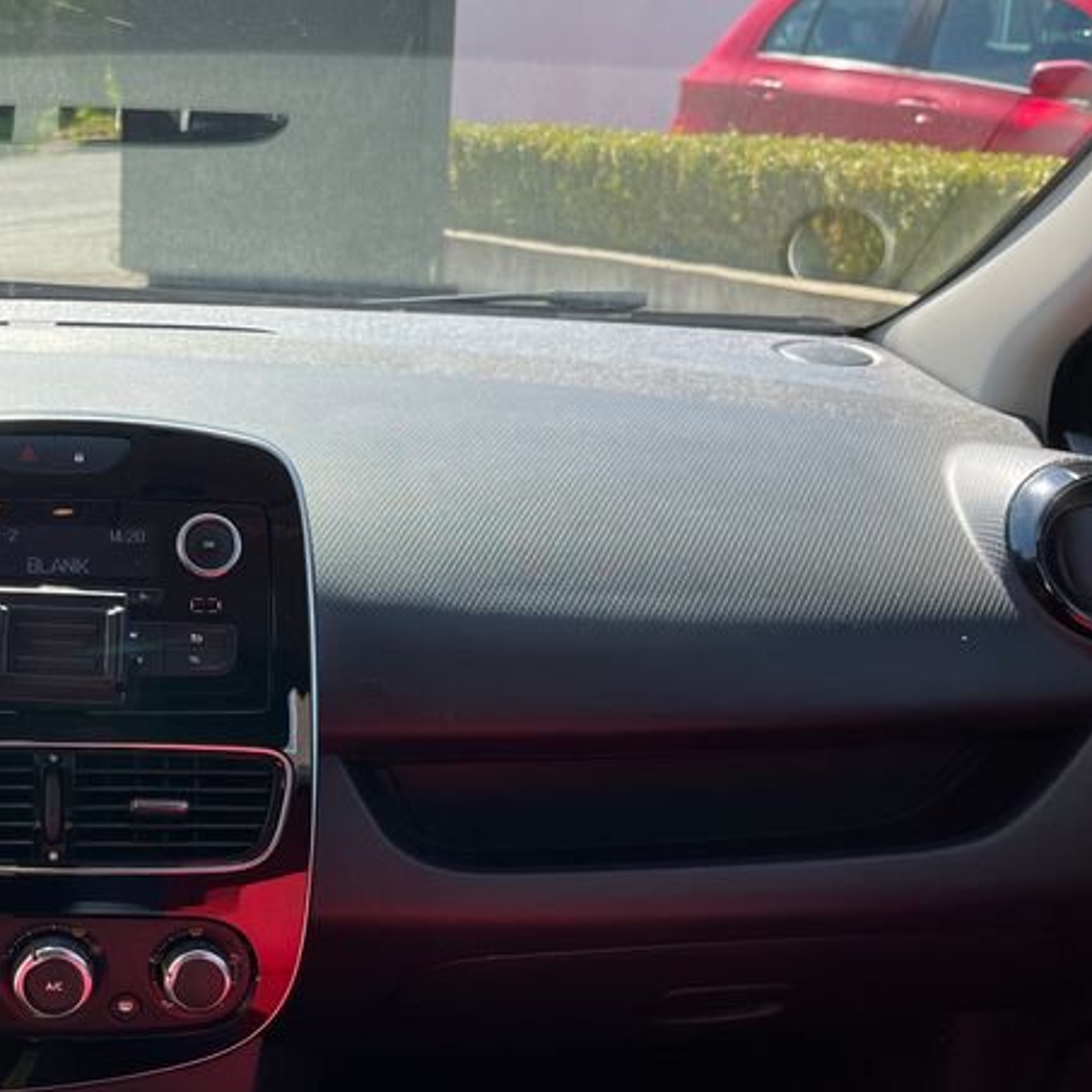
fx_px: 1856
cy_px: 538
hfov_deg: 30.4
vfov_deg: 32.8
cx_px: -5
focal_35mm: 52
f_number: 1.6
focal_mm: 5.1
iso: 50
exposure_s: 1/799
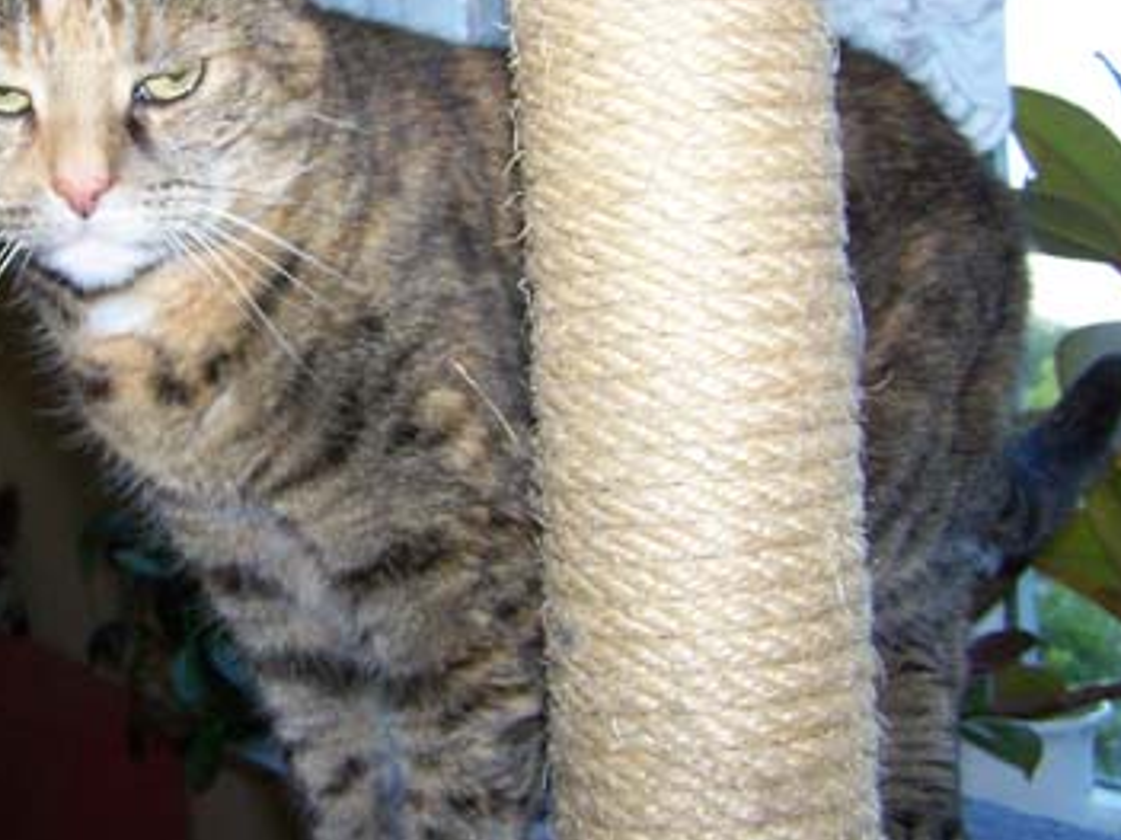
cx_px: 172
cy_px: 153
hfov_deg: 29.0
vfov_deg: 22.2
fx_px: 2104
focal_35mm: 65
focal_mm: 6.3
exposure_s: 1/60
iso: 160
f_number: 2.8
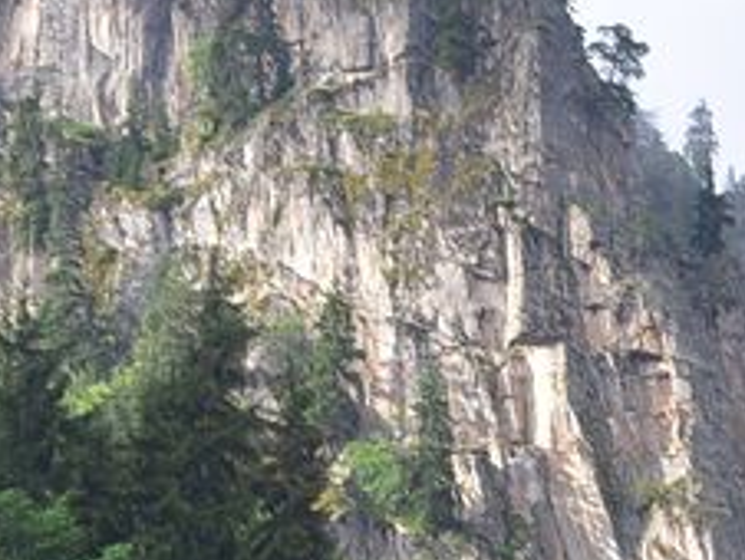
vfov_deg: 5.4
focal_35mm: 276
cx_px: 178
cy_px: 707
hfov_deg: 7.2
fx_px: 5946
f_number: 7.1
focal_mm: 50
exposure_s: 1/125
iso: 160
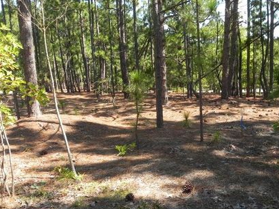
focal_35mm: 32
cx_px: 170
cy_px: 106
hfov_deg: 56.3
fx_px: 258
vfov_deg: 44.2
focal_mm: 4.6
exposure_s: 1/60
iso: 160
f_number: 8
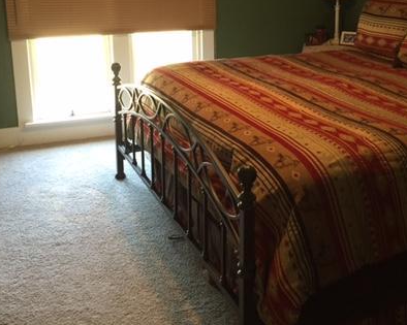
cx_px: 255
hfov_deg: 40.1
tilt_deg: -12.8
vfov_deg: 32.1
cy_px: 78
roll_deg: -0.1
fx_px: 554
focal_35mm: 46
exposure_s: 1/30
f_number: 2.2
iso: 125
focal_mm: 4.15
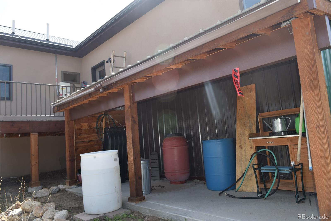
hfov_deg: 67.4
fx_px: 248
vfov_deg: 47.9
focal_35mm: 27
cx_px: 166
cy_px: 110
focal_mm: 18
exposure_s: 1/160
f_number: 6.3
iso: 100
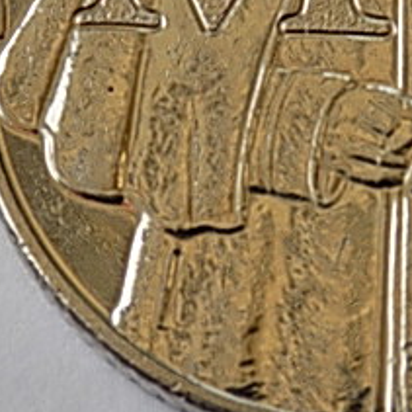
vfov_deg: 5.5
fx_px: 4269
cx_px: 391
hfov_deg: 5.5
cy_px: 41
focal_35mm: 317
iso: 100
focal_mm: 20.9
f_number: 4.8
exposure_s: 1/30
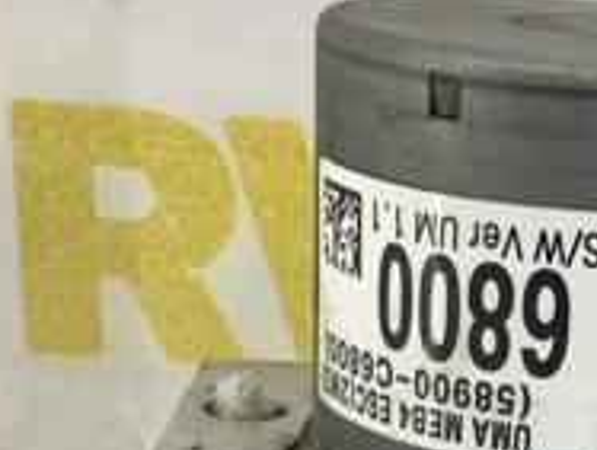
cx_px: 626
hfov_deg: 19.1
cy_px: 651
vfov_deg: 14.1
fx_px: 1711
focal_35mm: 99
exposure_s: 1/50
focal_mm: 4.15
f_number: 2.2
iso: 32
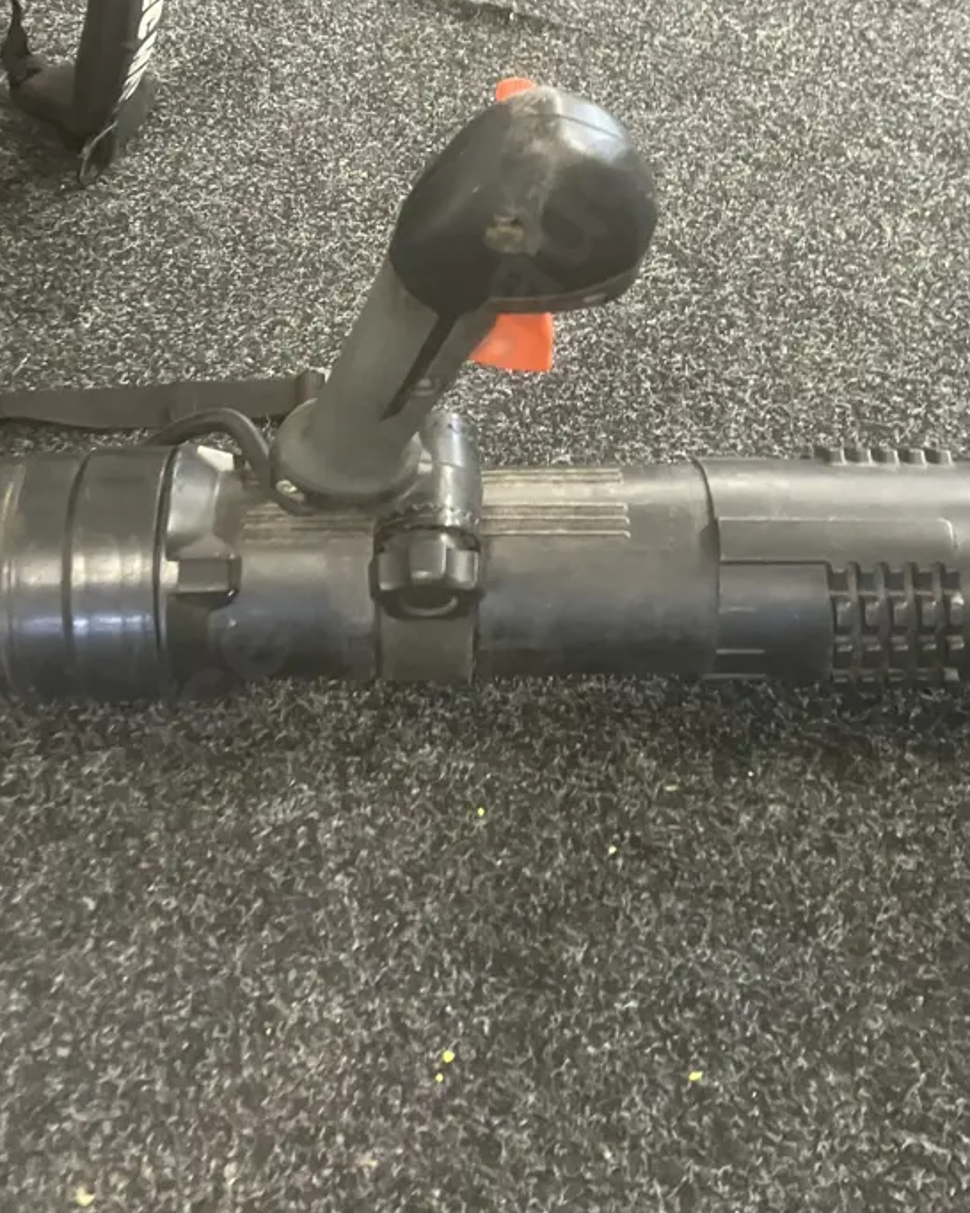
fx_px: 1472
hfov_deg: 36.5
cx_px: 467
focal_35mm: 41
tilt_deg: -43.4
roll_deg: -0.7
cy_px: 361
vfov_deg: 43.9
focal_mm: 3.99
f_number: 1.8
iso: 500
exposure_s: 1/25
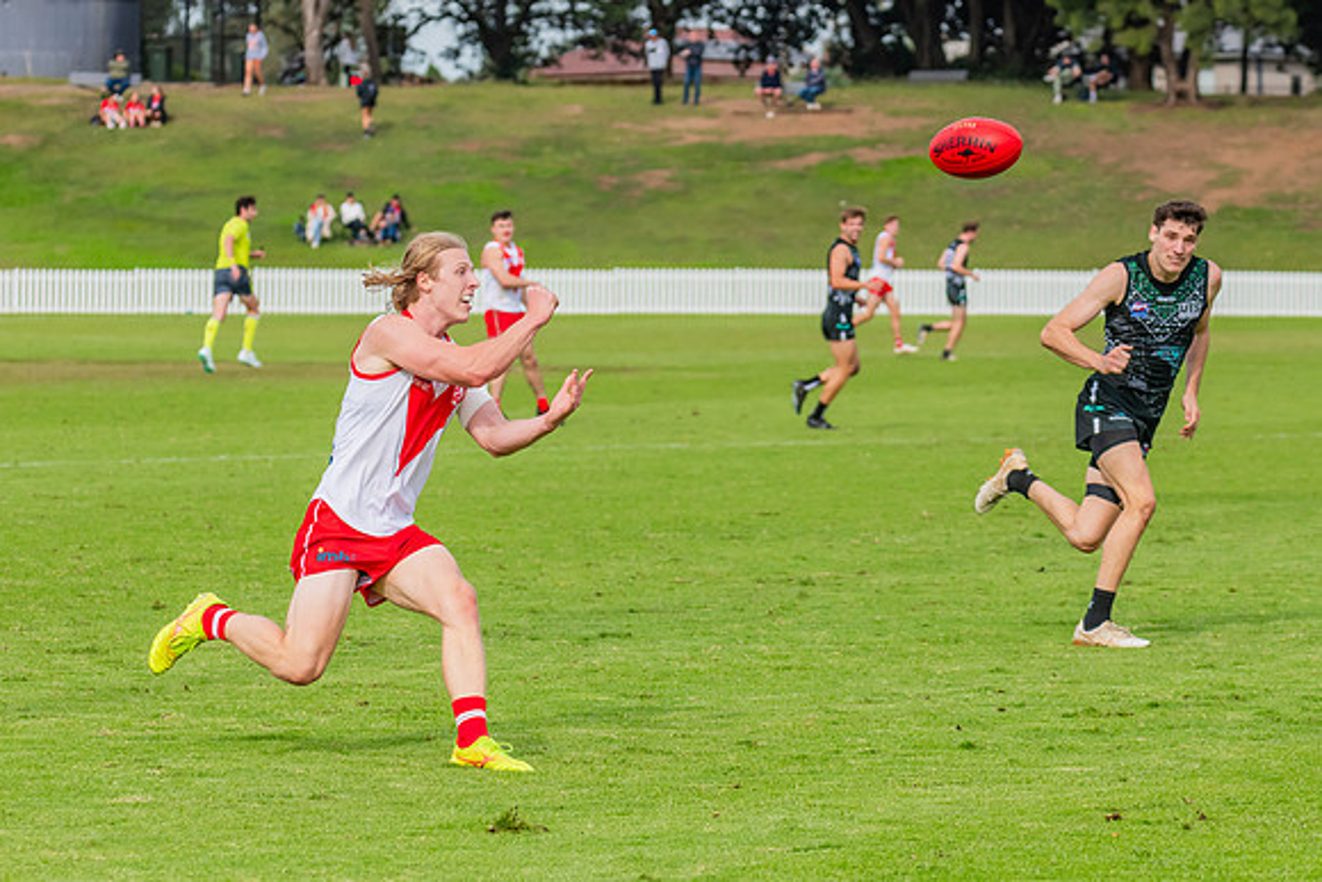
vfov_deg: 6.8
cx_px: 539
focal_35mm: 201
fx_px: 7398
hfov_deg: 10.2
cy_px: 444
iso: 800
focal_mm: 170
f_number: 7.1
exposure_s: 1/1600
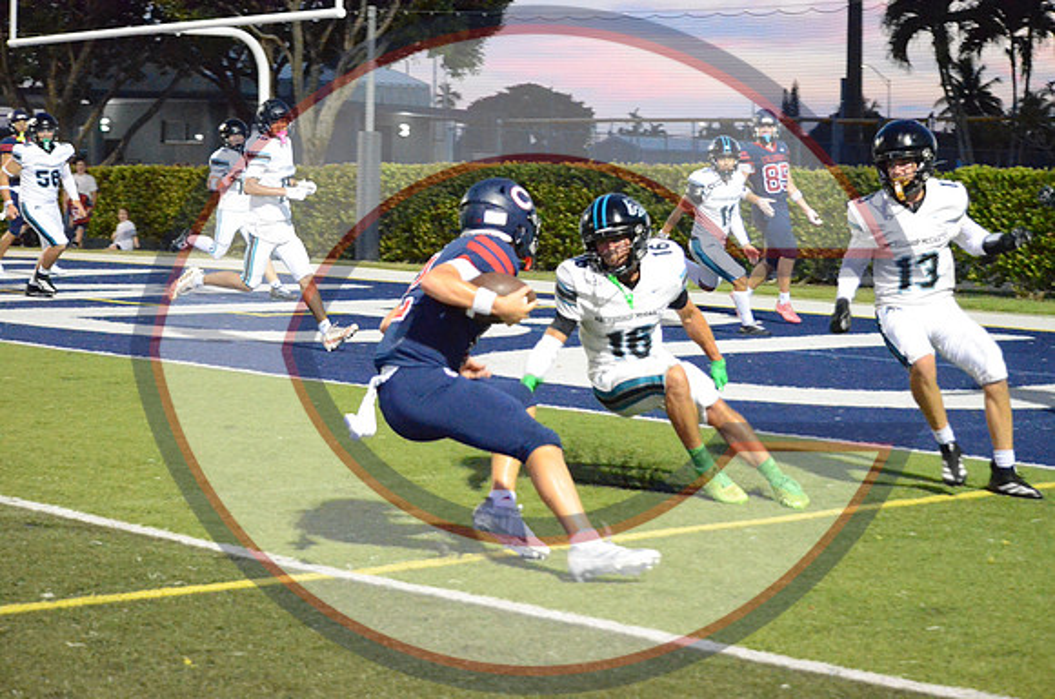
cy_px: 350
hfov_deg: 24.7
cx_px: 528
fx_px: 2412
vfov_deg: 16.5
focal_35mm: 82
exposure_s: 1/320
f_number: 4.5
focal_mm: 55
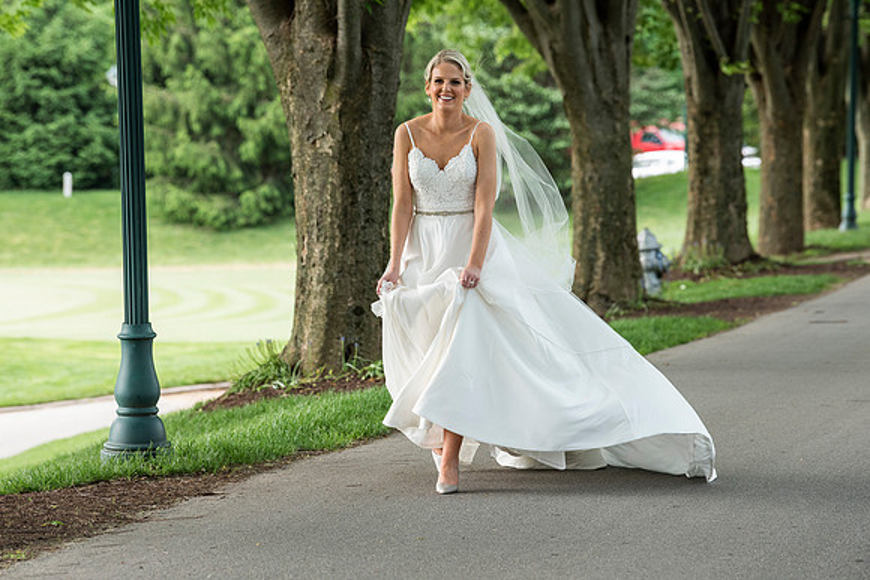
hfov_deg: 11.7
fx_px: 4230
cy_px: 290
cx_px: 435
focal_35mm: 175
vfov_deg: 7.9
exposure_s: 1/400
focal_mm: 175
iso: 800
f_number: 5.6
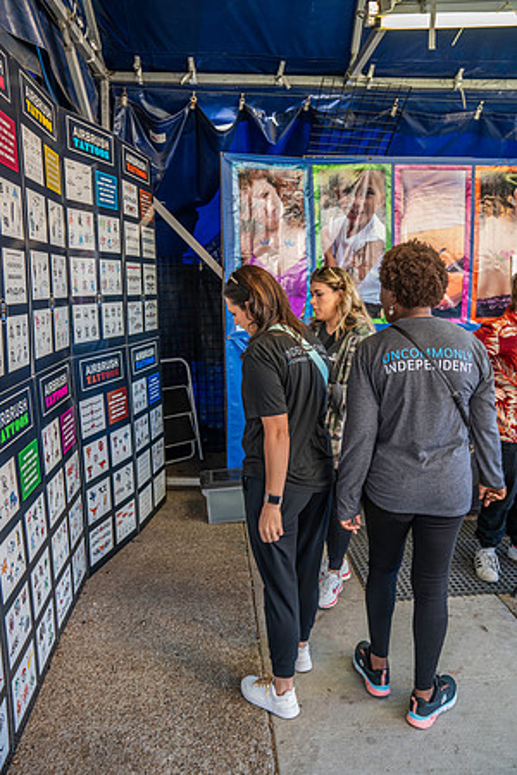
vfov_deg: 67.4
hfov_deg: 47.9
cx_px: 258
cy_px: 388
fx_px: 582
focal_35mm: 27
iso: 500
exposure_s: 1/125
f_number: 3.5
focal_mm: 27
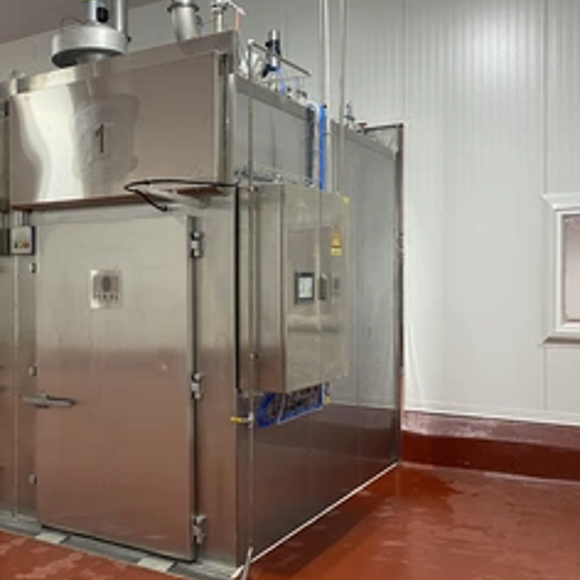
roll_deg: +0.2
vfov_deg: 42.8
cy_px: 295
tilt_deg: -0.1
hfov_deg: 41.1
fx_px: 739
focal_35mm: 39
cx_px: 118
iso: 100
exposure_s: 1/60
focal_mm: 4.25
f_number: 1.8
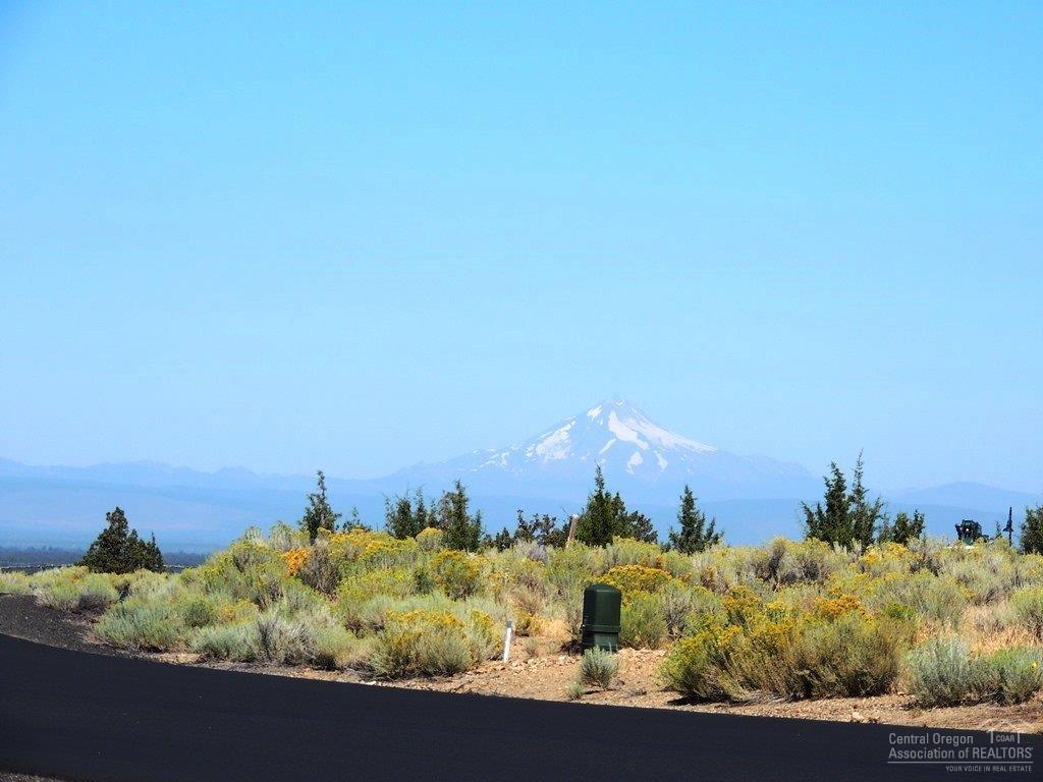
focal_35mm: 200
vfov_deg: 7.4
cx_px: 522
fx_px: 6026
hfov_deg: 9.9
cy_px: 391
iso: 100
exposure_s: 1/1250
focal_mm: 35.6
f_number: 4.6
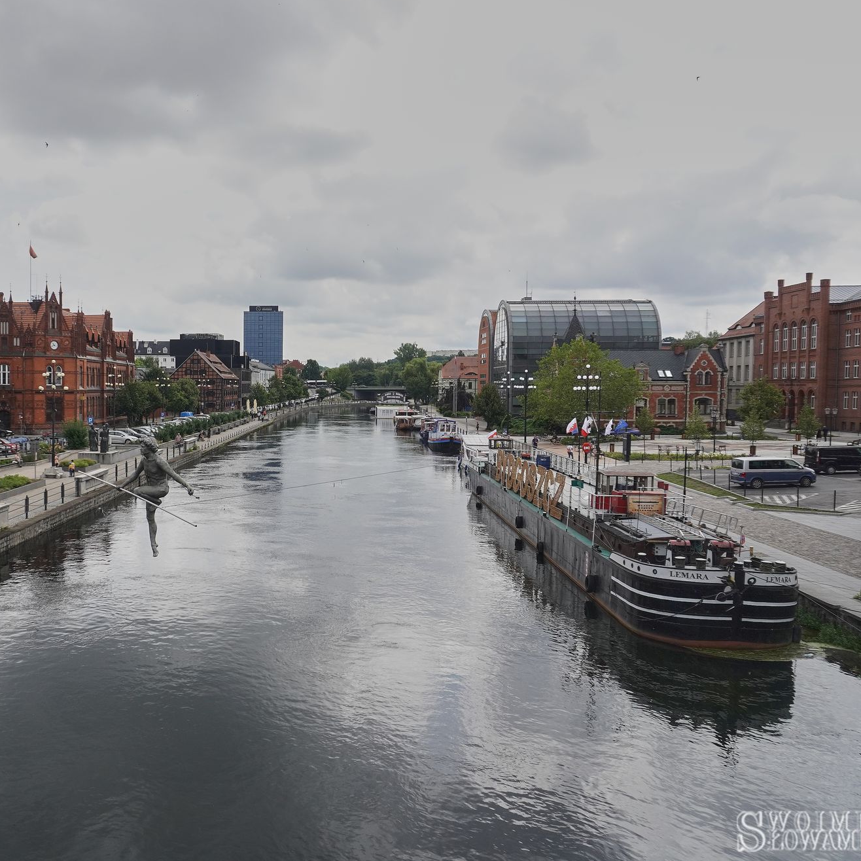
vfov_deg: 52.5
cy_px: 427
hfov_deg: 50.6
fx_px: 872
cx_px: 230
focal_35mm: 31
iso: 500
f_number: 5.6
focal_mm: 16
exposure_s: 1/1600
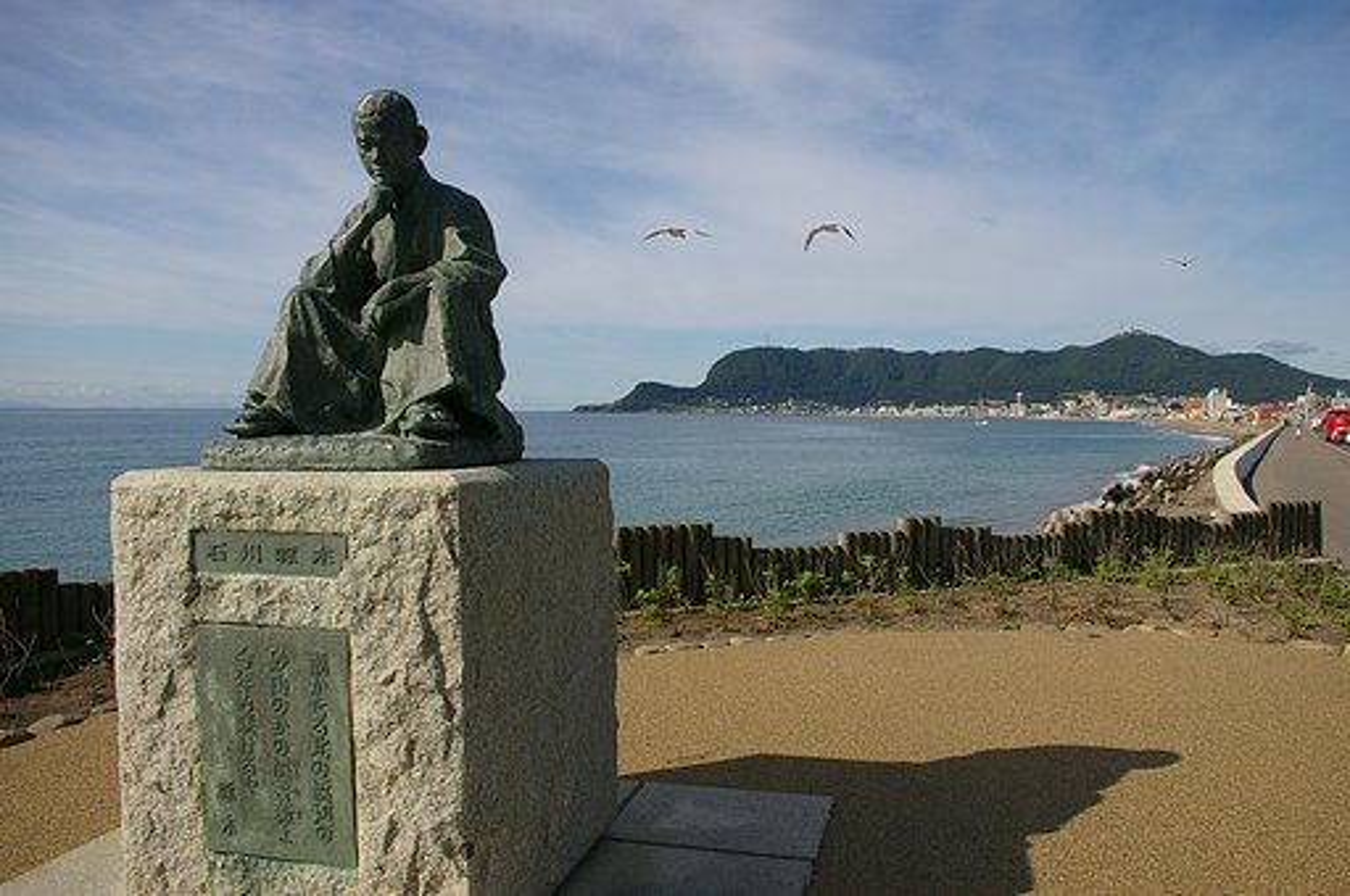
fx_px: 1011
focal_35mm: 27
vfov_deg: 47.8
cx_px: 675
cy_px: 448
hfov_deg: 67.4
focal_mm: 18
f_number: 8
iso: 200
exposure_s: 1/640
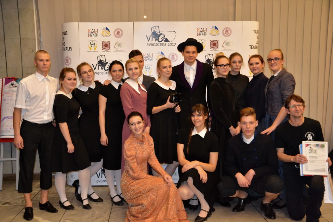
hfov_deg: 47.9
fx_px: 375
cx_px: 166
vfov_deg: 33.0
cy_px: 111
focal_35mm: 40
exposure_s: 1/60
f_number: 4
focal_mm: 27
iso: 3200
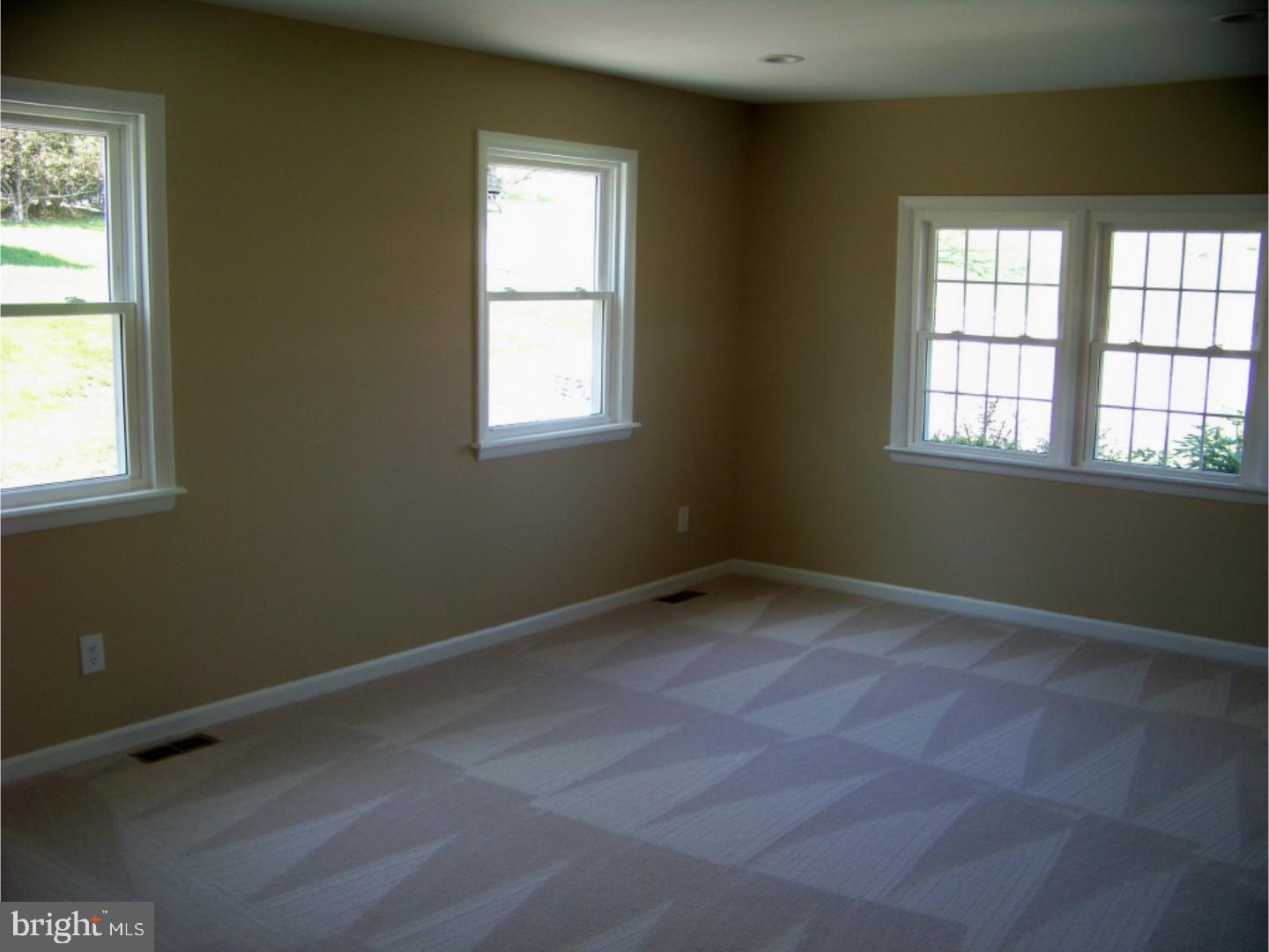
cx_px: 634
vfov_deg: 39.7
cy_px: 476
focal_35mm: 36
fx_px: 1320
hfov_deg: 51.4
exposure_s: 1/50
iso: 68
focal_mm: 5.85
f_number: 2.8
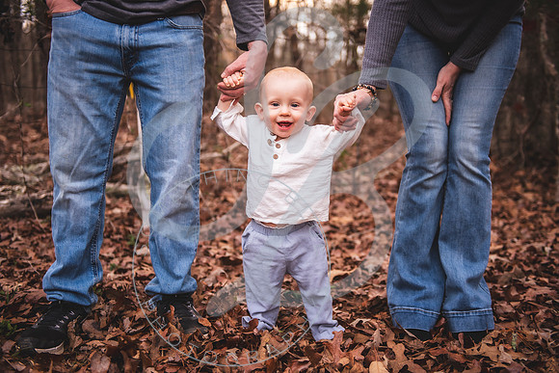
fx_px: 745
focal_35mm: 48
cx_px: 280
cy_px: 186
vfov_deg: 28.1
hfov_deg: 41.1
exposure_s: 1/250
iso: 100
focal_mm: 48
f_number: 2.8
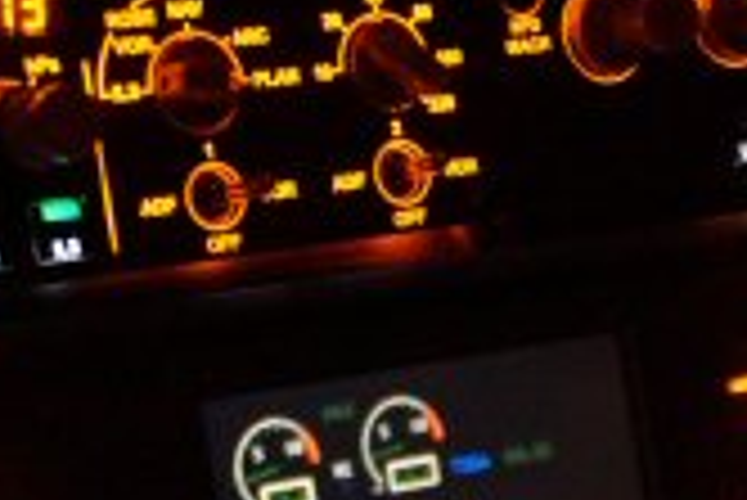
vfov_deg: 9.7
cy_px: 180
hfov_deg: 14.3
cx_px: 612
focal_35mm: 142
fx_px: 2956
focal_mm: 35
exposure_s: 1/30
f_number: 4.5
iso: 3200
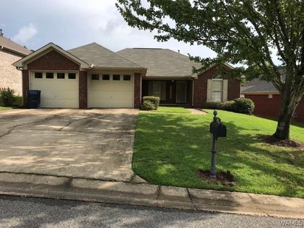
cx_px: 152
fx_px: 246
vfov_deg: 49.7
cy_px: 114
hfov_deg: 63.4
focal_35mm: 28
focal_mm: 3.99
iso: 20
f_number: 1.8
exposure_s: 1/2283
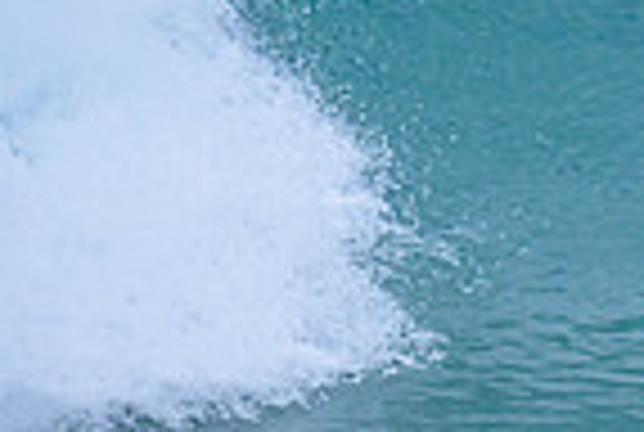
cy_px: 128
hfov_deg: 0.6
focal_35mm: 3240
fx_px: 58080
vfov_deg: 0.4
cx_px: 1153
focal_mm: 800
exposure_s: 1/2000
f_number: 6.3
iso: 2000
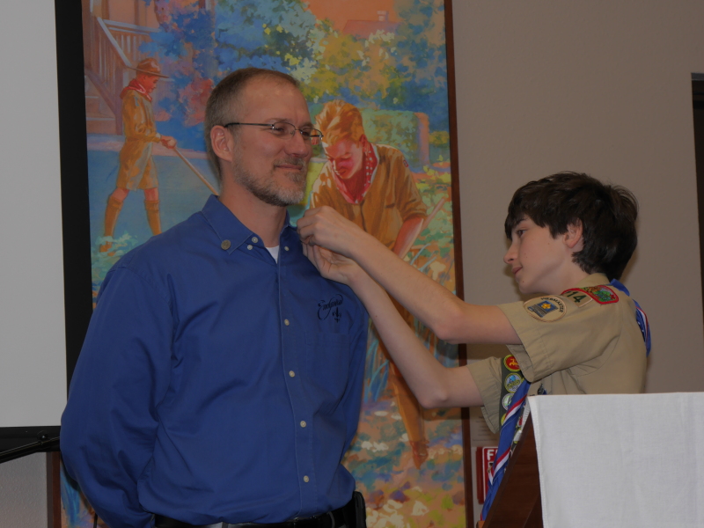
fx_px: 2237
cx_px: 352
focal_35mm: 110
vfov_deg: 13.5
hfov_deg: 17.9
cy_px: 264
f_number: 5.1
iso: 200
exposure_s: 1/60
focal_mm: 55
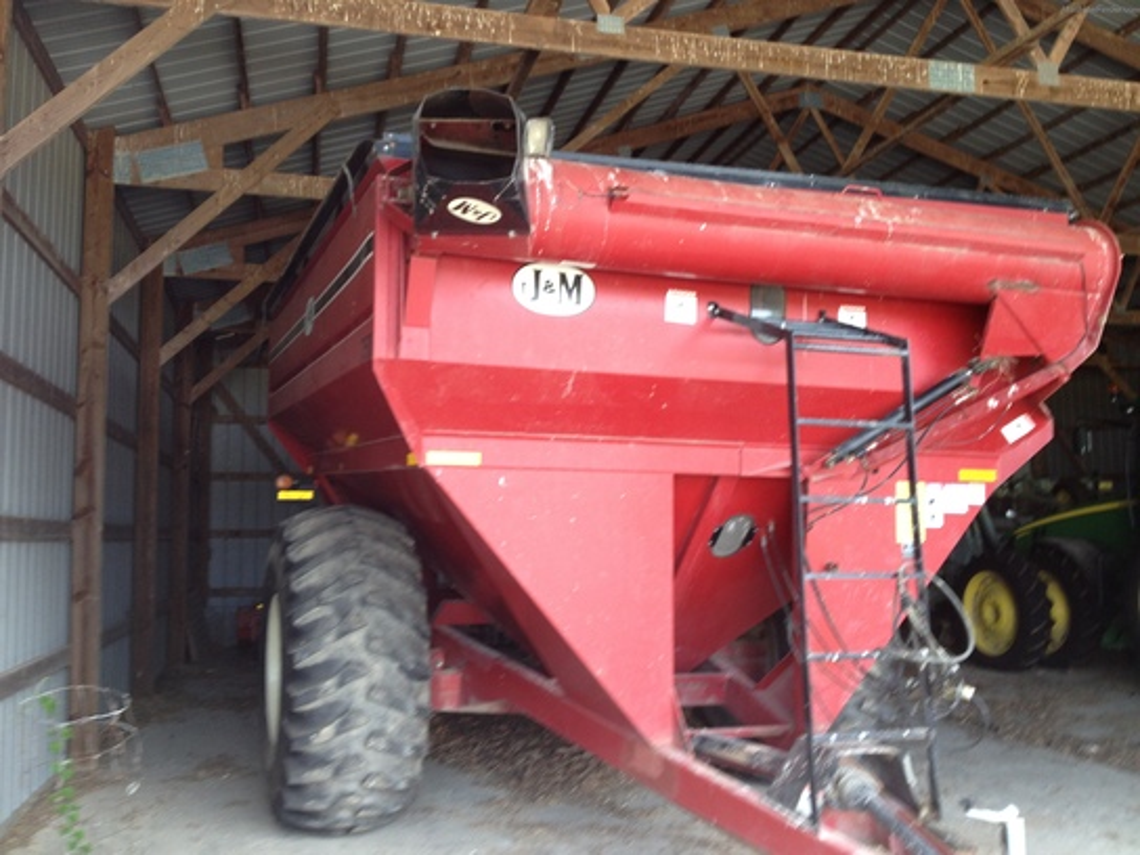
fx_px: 1153
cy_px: 428
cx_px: 570
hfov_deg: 52.6
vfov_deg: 40.7
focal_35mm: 35
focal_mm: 4.28
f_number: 2.4
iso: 80
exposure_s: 1/60
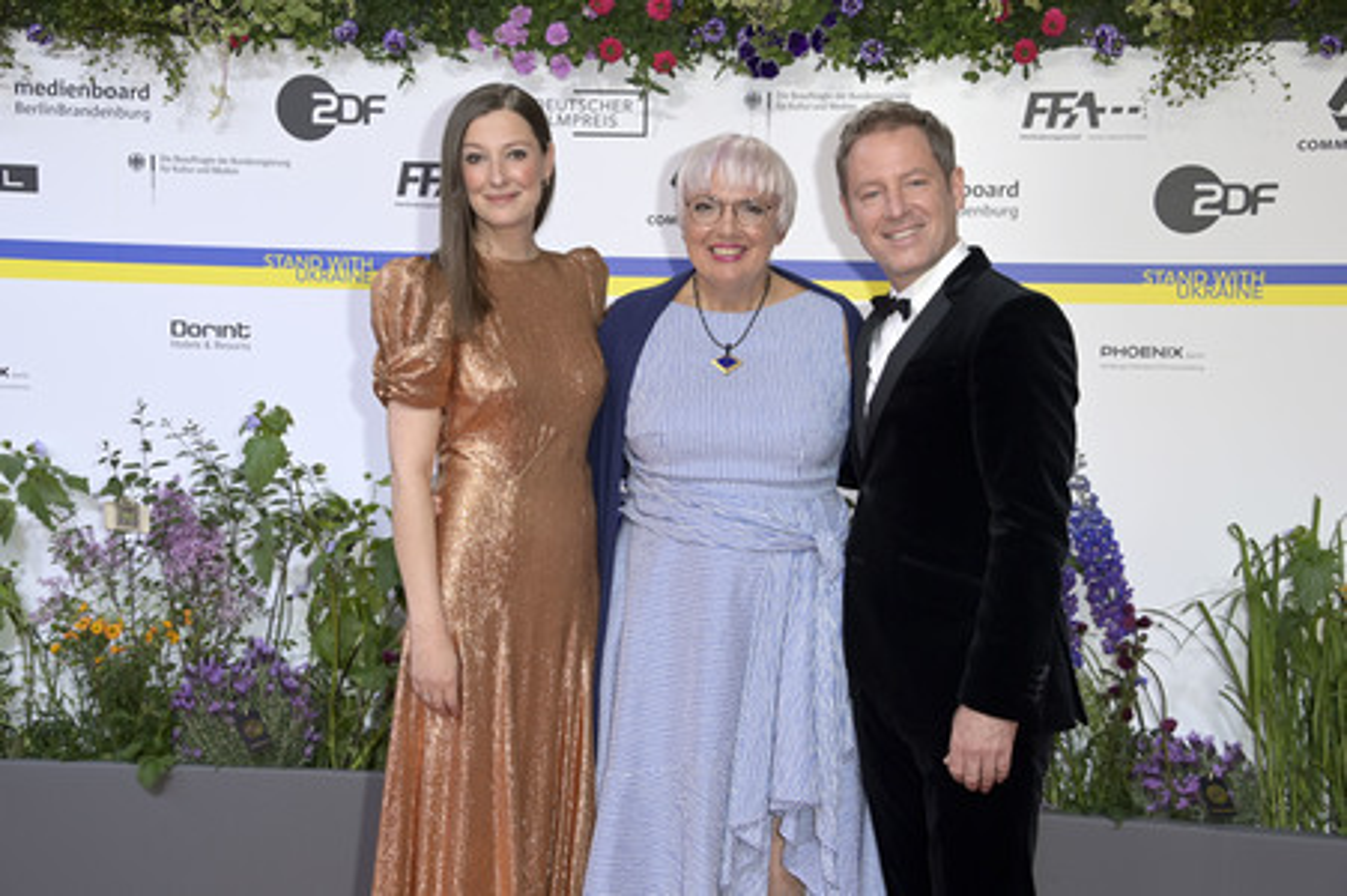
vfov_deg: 24.2
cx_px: 674
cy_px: 448
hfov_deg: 35.7
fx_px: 2094
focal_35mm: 56
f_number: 6.3
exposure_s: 1/250
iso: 640
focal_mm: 56
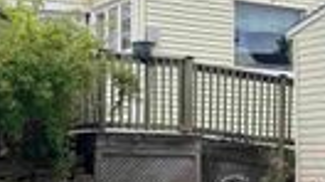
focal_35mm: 99
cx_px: 195
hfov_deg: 21.6
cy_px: 68
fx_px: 852
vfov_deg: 12.2
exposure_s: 1/796
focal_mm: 6.76
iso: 80
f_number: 1.78
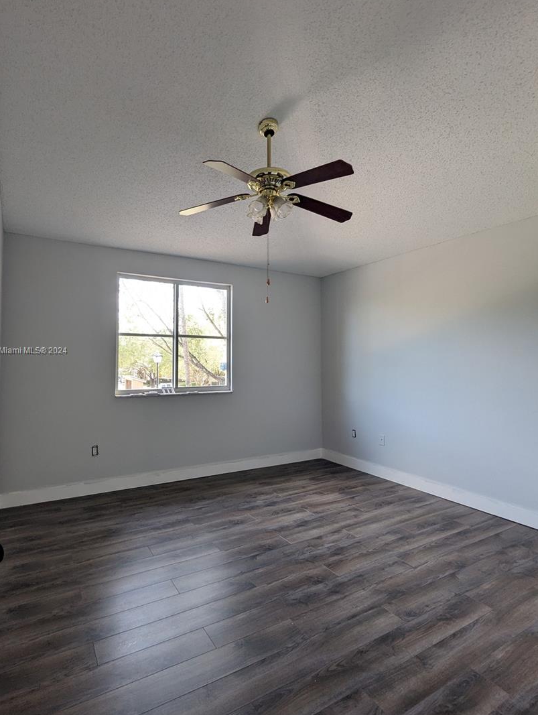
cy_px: 351
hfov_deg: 71.6
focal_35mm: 18
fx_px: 372
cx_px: 247
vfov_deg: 87.7
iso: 77
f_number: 2.2
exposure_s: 1/60.6
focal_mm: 2.35
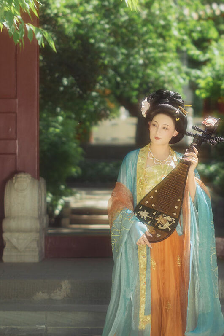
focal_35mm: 168
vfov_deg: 12.2
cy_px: 86
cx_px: 171
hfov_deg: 8.2
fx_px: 1569
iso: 100
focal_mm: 85
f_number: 2
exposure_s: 1/1250
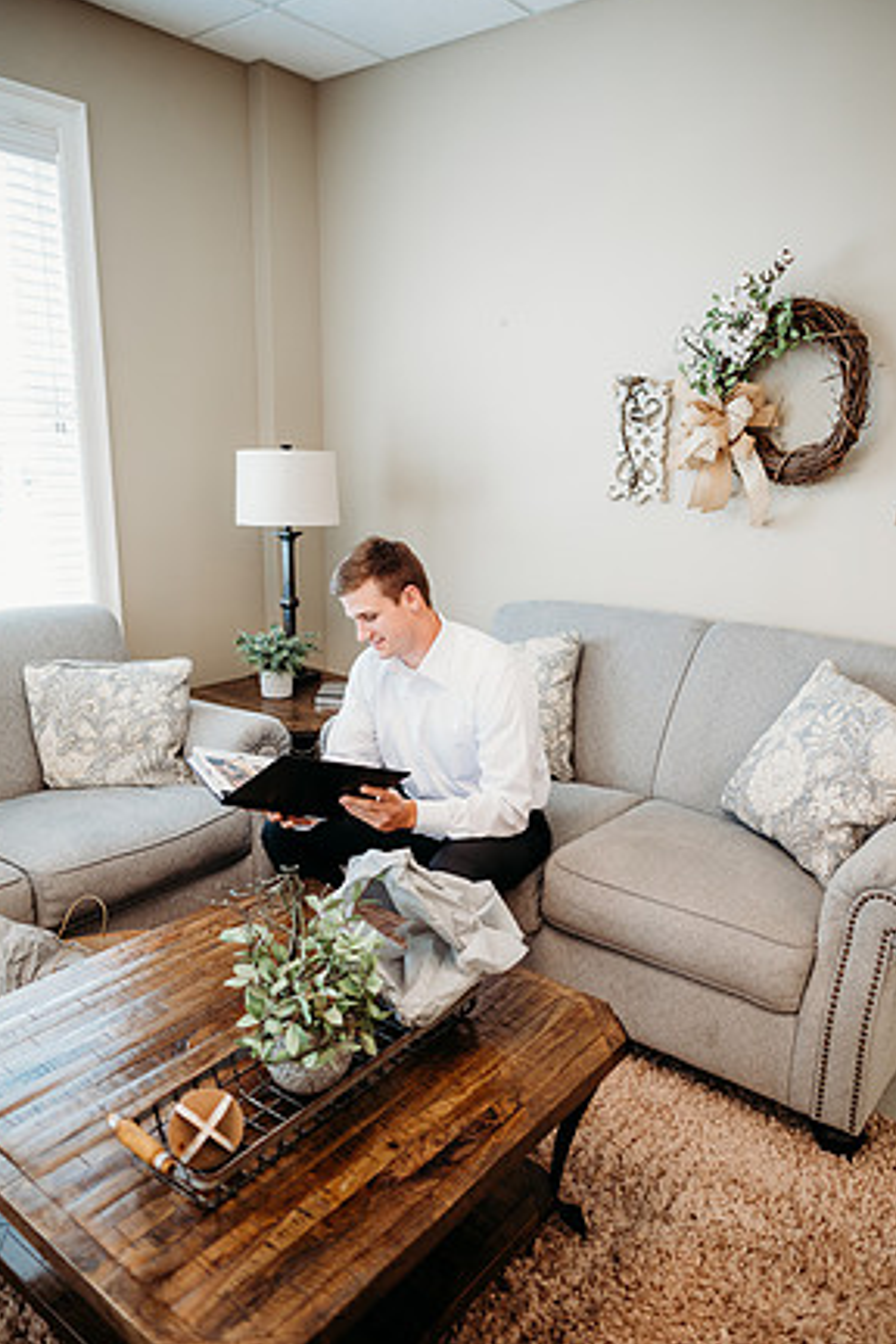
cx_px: 448
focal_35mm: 25
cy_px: 678
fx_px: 933
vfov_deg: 71.5
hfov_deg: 51.3
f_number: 2.5
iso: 400
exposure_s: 1/160
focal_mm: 24
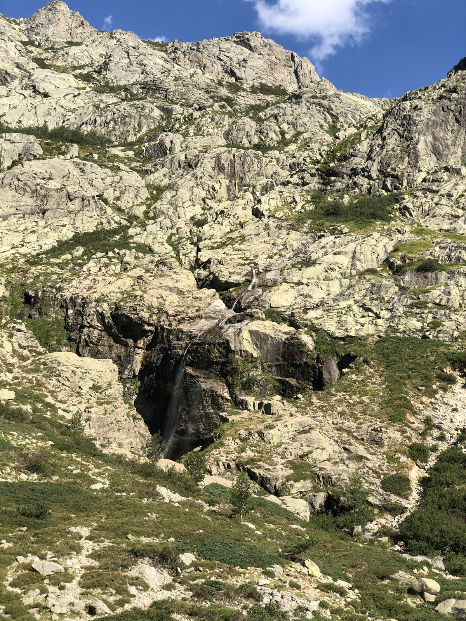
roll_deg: -1.9
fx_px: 933
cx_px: 233
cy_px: 310
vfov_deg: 36.8
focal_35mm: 52
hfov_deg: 28.0
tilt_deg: +17.5
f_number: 2.4
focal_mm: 6
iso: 16
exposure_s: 1/759
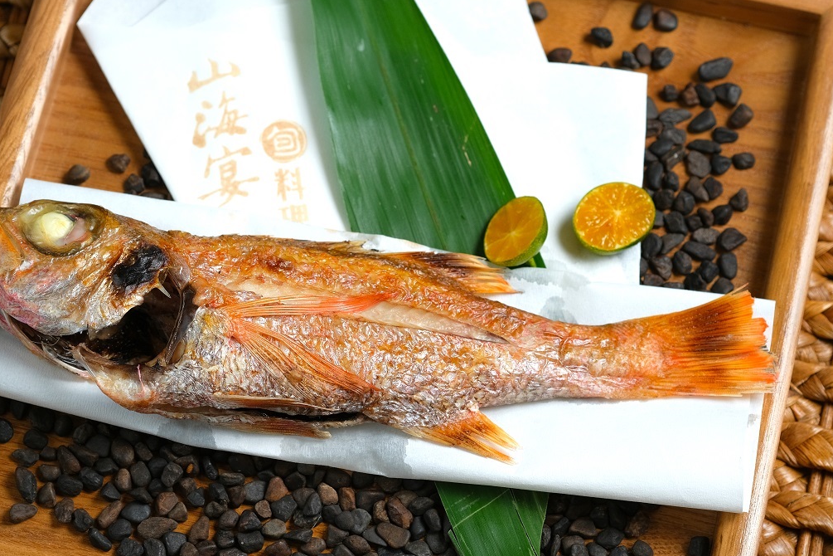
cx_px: 347
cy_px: 327
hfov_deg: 18.4
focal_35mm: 111
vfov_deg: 12.3
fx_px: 2568
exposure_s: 1/125
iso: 160
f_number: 5.6
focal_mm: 60
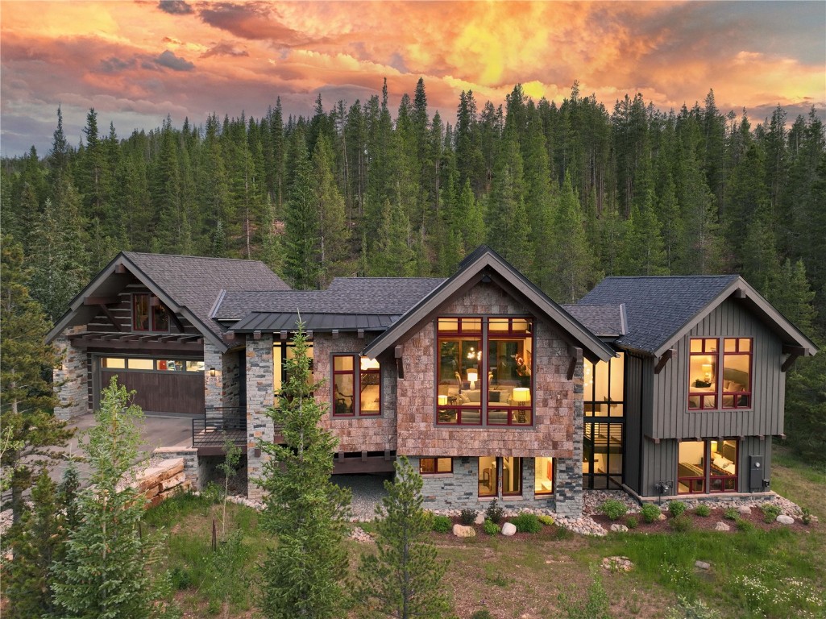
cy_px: 310
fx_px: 572
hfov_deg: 71.6
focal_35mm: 24
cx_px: 413
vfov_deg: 56.8
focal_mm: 12.29
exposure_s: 1/15
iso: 240
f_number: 2.8
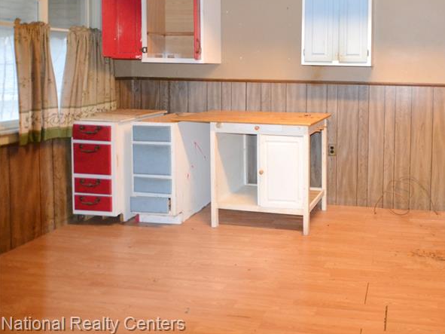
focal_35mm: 25
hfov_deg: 60.9
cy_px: 80
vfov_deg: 52.2
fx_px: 321
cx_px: 383
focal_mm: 10
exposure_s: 1/60
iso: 2200
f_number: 3.5
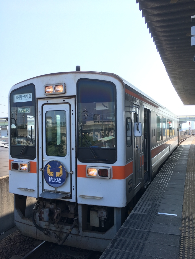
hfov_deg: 48.2
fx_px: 218
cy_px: 130
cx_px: 98
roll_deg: +0.7
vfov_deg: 61.7
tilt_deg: +0.2
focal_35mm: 29
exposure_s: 1/420
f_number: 2.2
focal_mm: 4.15
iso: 25
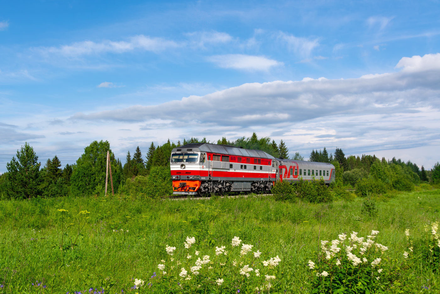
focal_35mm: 39
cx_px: 220
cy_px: 147
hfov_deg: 49.6
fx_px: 477
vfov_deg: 34.2
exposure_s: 1/500
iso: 200
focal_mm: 26
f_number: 9
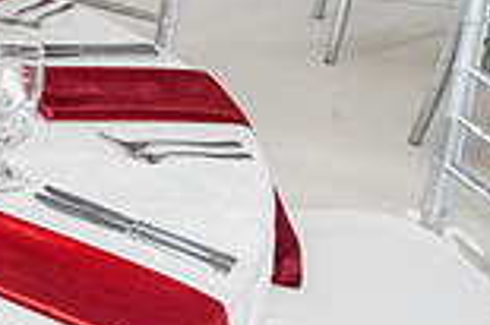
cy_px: -55
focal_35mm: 107
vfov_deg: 12.5
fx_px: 1455
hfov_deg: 16.5
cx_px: -345
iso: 3200
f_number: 2.8
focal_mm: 28.6
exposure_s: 1/250
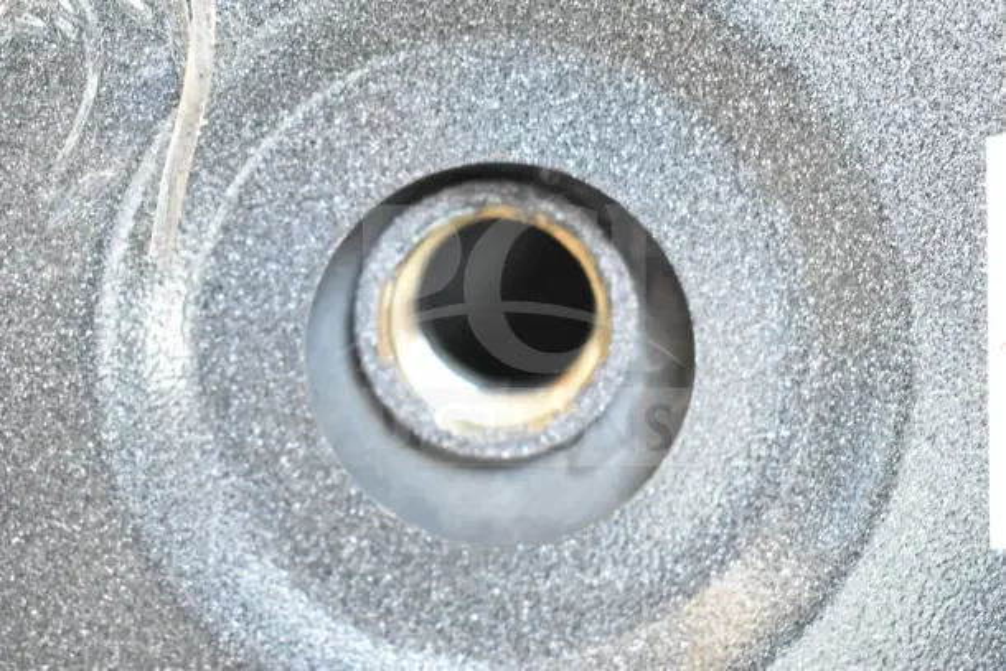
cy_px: 336
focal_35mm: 52
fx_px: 1467
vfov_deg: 25.8
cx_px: 503
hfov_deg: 37.8
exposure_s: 1/60
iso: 9000
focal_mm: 35
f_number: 4.5
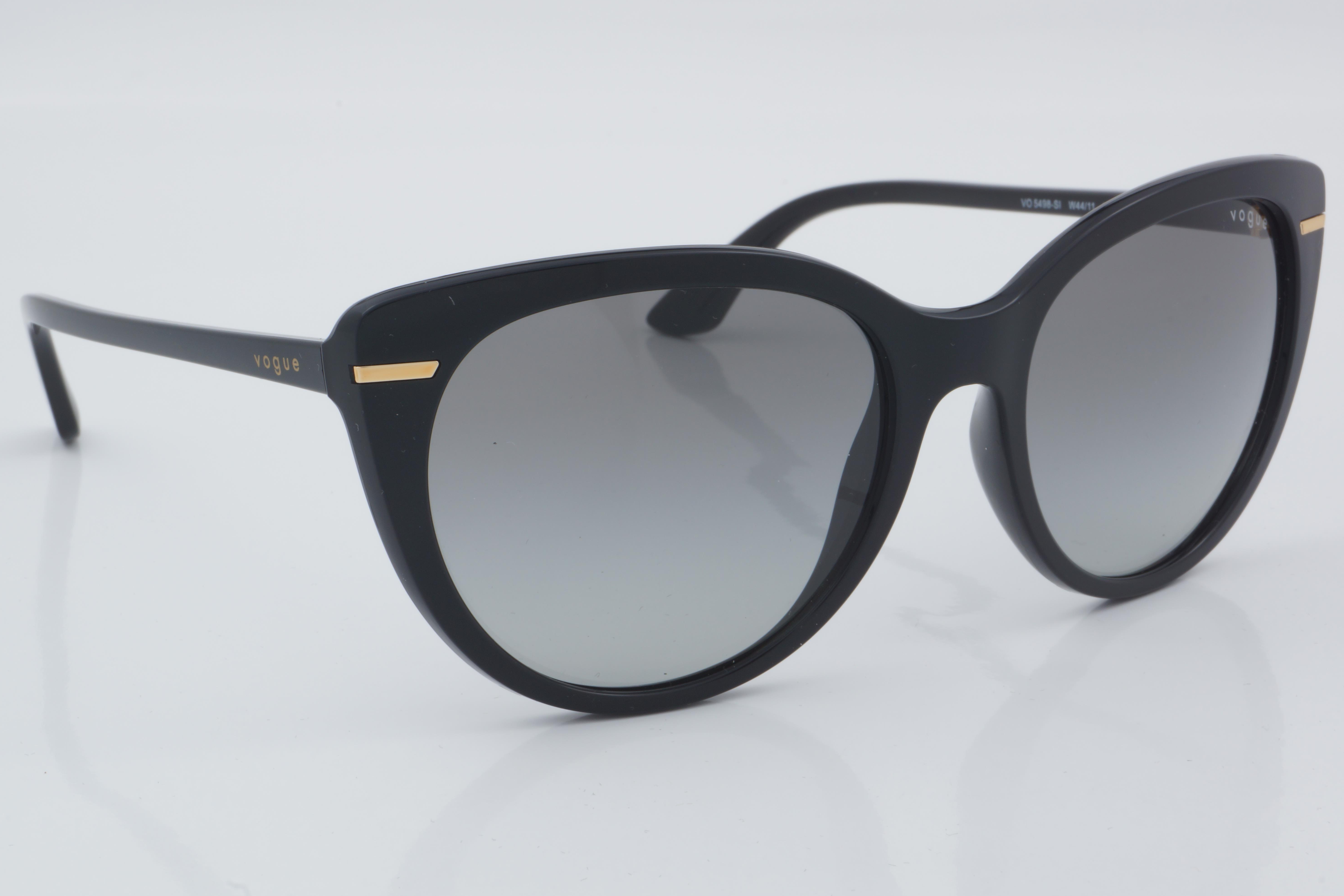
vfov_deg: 16.4
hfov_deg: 24.3
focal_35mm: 84
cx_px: 668
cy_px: 450
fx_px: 3117
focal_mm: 55
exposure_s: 1/4
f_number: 32
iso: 100
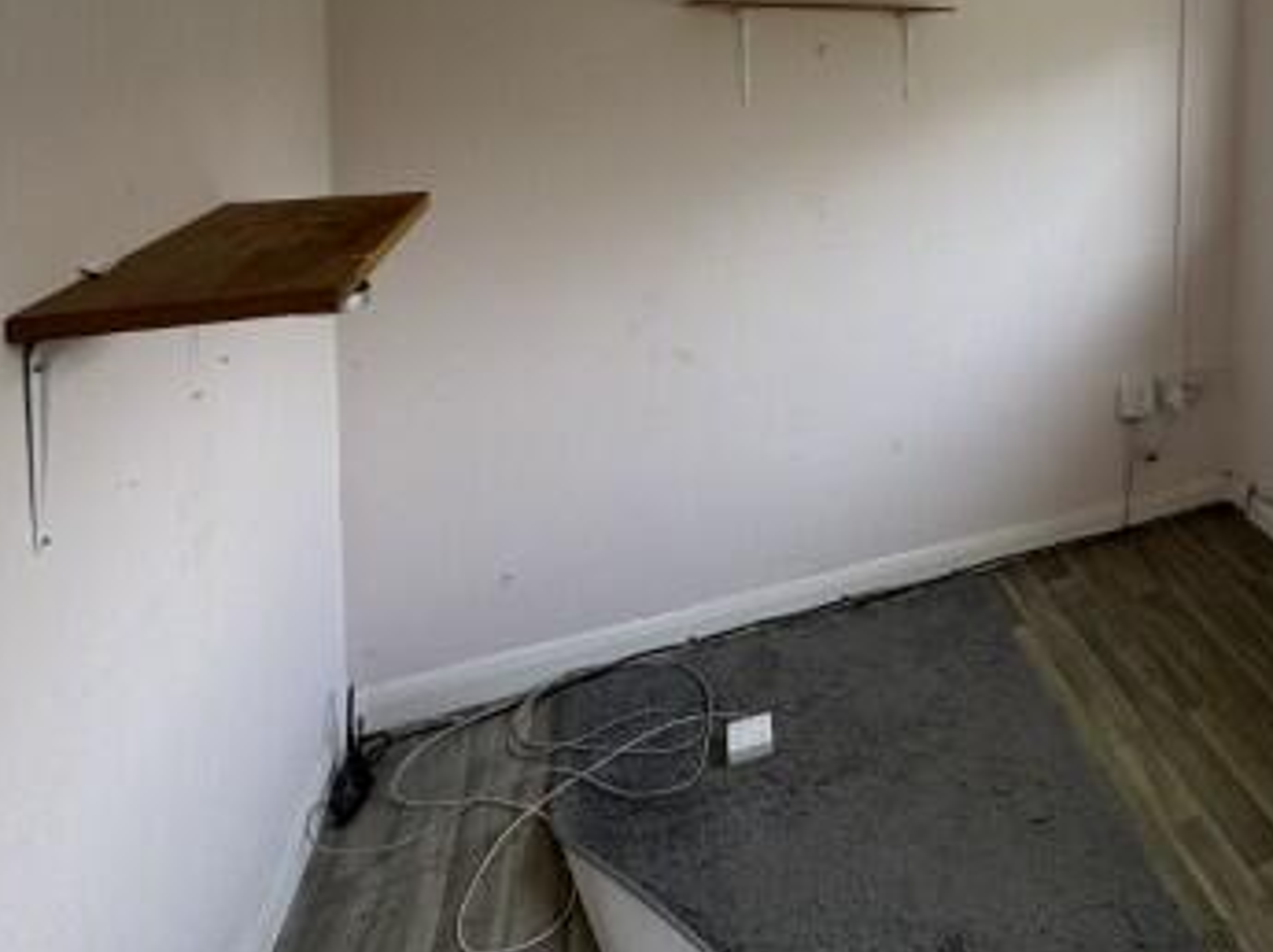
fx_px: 955
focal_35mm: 26
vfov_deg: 47.1
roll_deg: -1.1
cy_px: 77
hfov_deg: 57.8
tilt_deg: -2.8
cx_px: 1144
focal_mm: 2.22
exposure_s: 1/99
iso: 64
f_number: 2.2
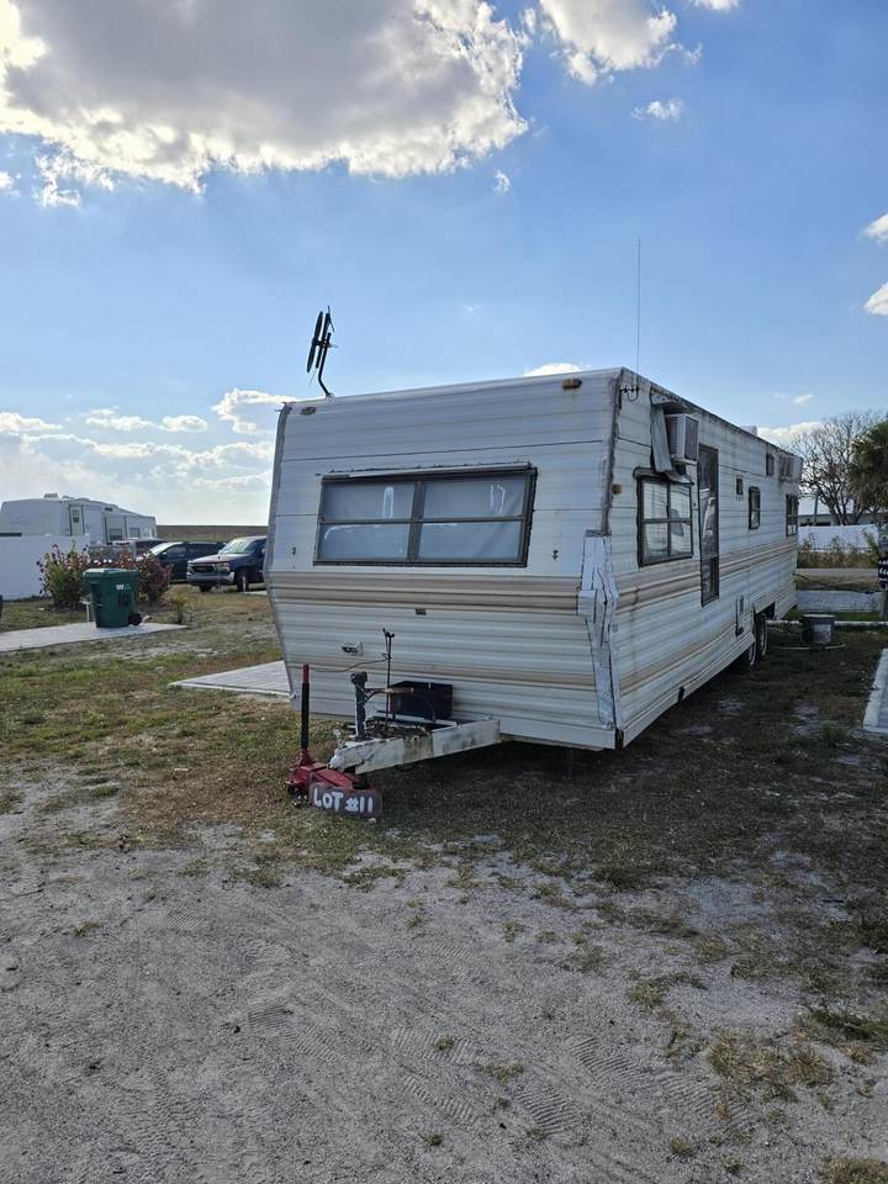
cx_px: 444
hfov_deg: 58.9
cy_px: 592
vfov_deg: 73.9
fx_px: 787
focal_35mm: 23
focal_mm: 6.3
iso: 12
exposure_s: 1/1123
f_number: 1.7
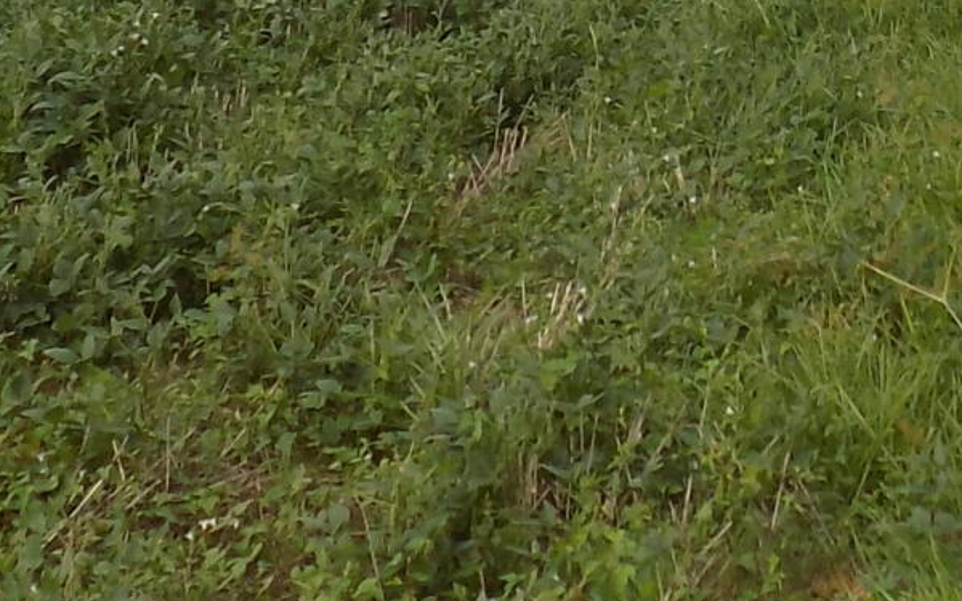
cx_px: 842
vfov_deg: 10.5
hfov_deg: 16.9
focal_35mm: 122
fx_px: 3199
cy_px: -151
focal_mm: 4
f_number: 3.1
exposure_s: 1/800
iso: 80
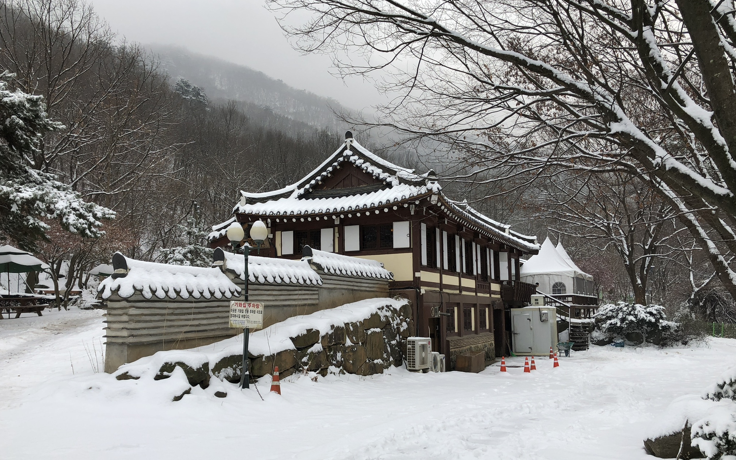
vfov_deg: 41.8
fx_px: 602
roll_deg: -0.1
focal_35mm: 30
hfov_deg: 62.9
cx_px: 368
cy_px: 247
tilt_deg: +4.9
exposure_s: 1/393
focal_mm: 3.99
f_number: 1.8
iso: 20
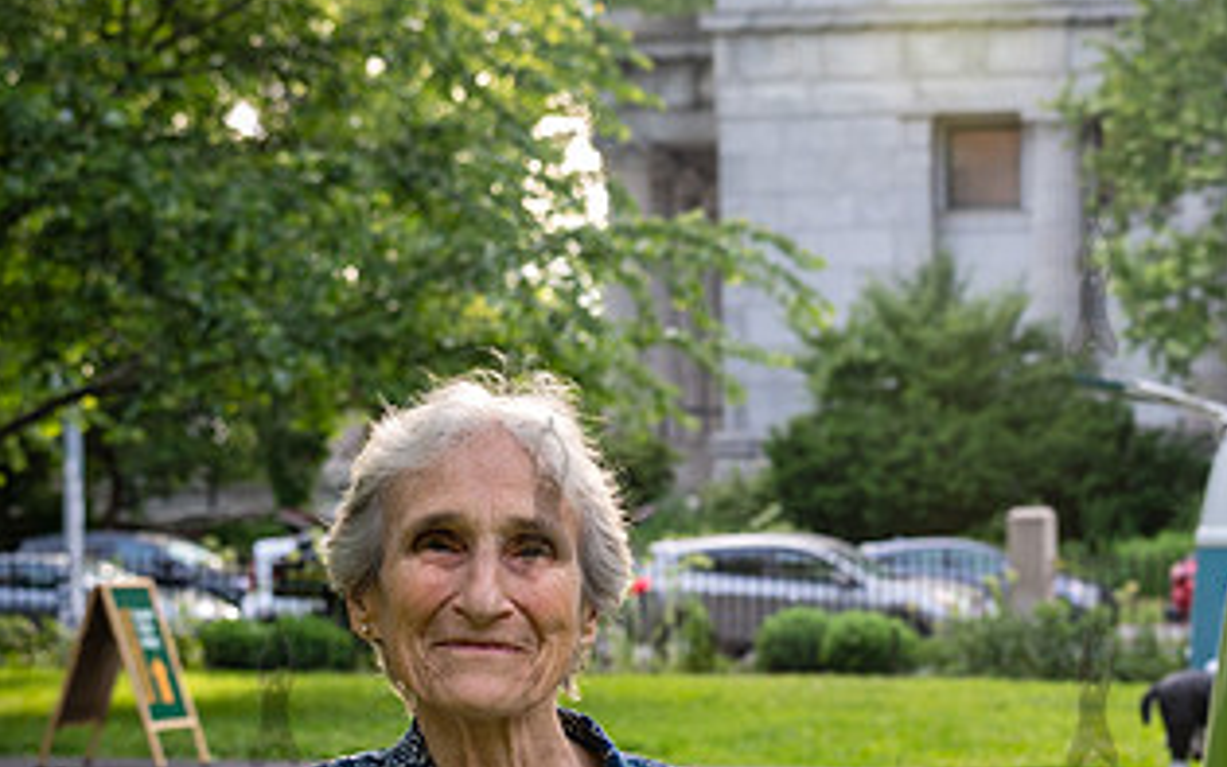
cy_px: 689
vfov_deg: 13.9
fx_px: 3110
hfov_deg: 22.0
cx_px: 1011
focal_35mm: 93
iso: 800
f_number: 4
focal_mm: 42
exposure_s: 1/400
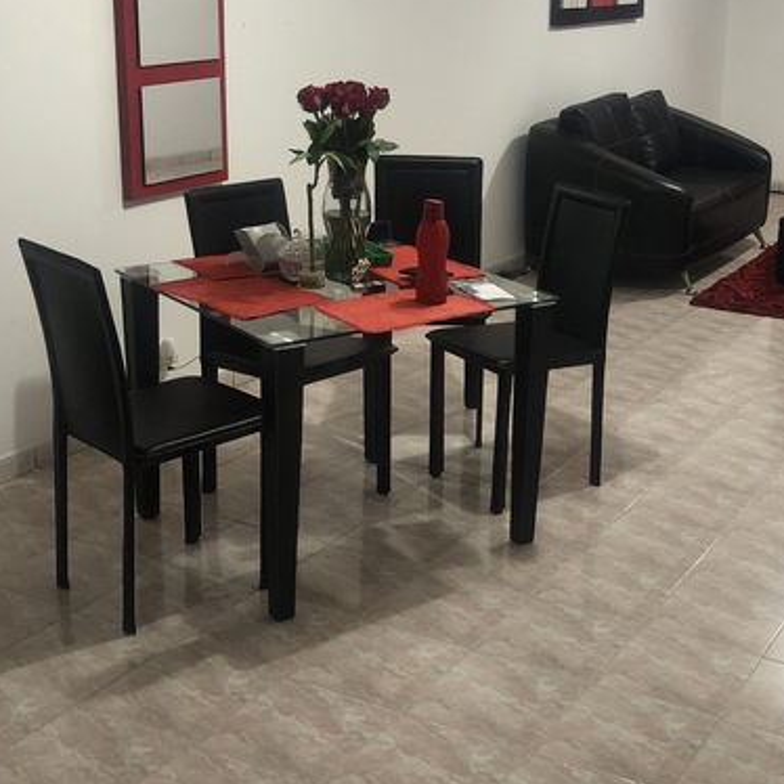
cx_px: 564
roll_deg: -1.4
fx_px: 1358
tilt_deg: -15.2
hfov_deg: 31.8
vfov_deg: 32.1
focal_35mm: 53
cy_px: 312
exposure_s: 1/15
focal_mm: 4
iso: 64
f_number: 1.8
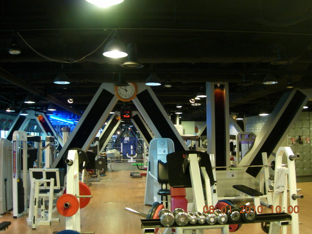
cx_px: 156
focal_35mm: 38
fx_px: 342
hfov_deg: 49.0
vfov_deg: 37.7
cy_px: 117
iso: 200
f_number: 2.8
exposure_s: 1/11.6
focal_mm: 7.8
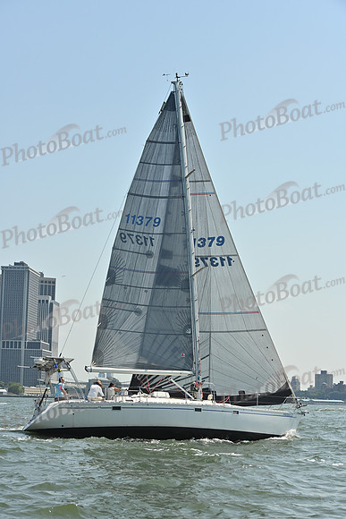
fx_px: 1008
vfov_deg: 28.8
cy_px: 260
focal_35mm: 70
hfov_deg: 19.5
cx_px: 173
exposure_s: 1/1250
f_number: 8
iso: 320
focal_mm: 70
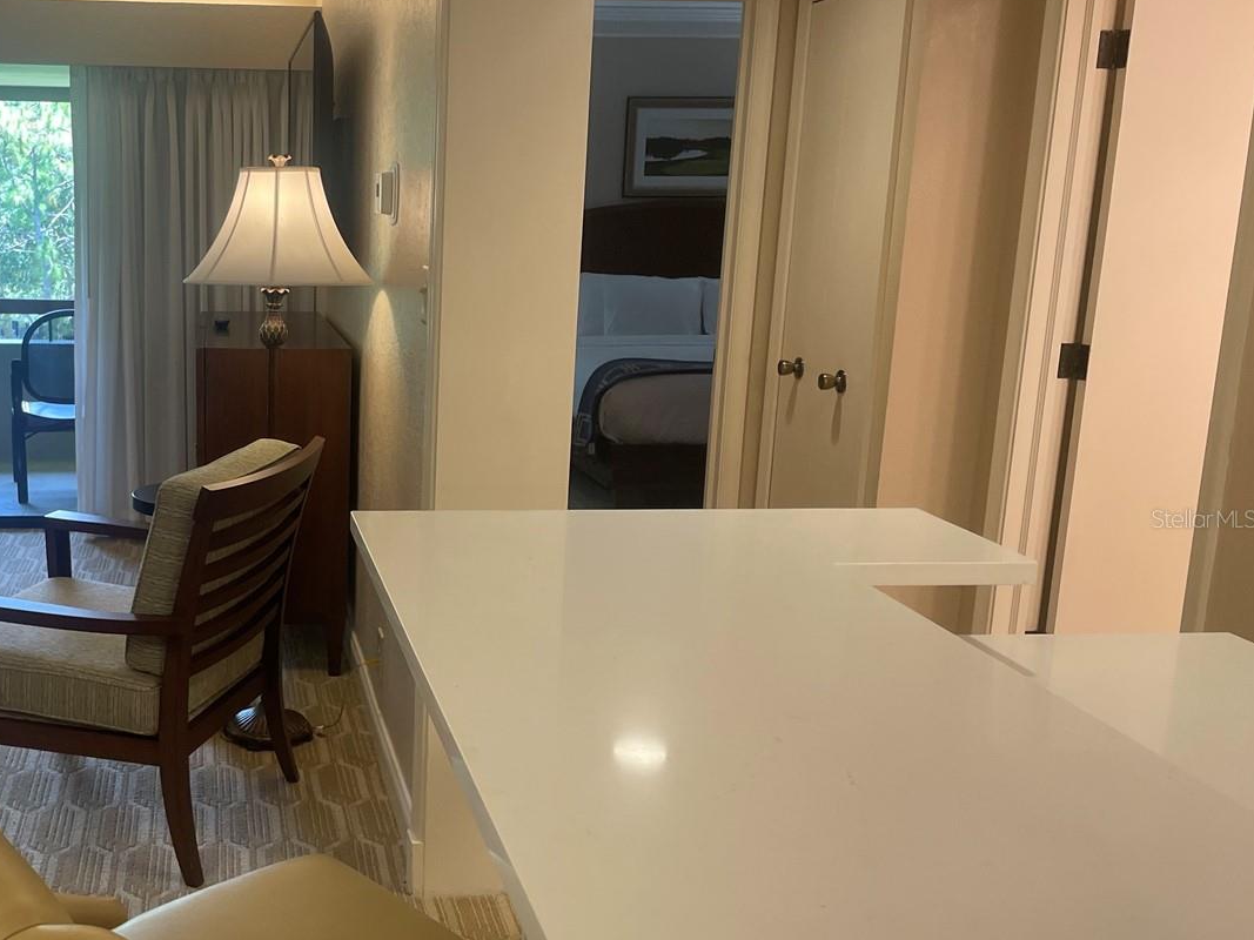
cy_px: 518
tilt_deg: -11.6
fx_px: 1413
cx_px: 322
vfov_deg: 36.8
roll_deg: +0.8
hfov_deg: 46.3
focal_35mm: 39
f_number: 1.6
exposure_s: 1/120
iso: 125
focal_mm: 4.2
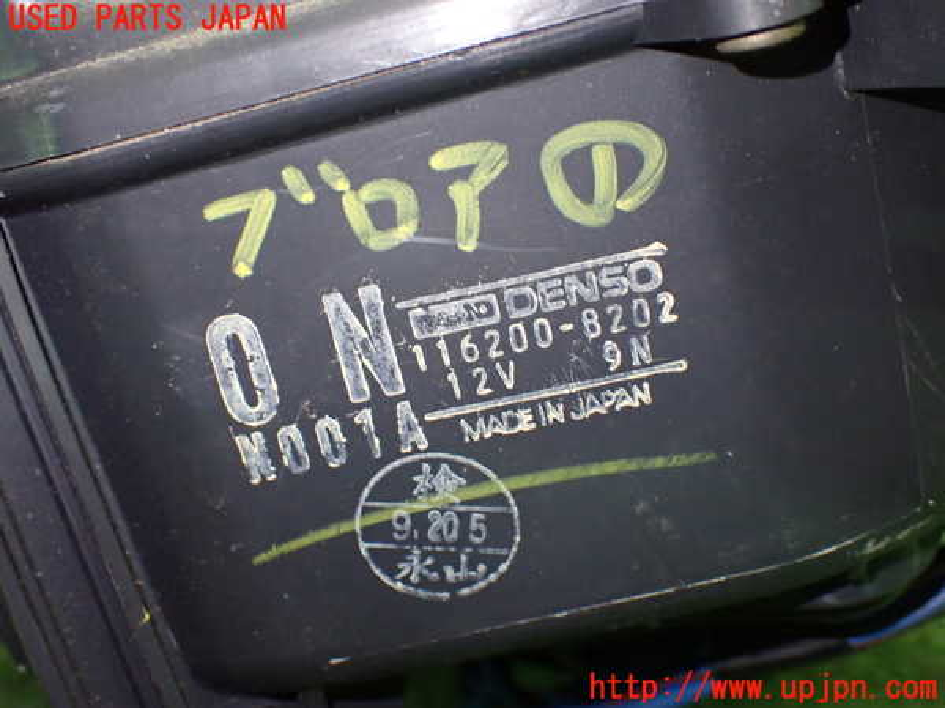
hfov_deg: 40.4
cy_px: 354
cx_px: 472
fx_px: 1283
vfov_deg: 30.9
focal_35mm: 47
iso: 800
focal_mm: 8.4
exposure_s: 1/50
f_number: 3.1
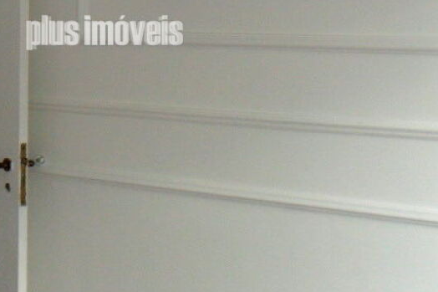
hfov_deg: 22.6
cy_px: 33
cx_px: 104
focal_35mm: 89
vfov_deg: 15.2
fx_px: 1082
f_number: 3
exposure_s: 1/45
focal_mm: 6.3
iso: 200
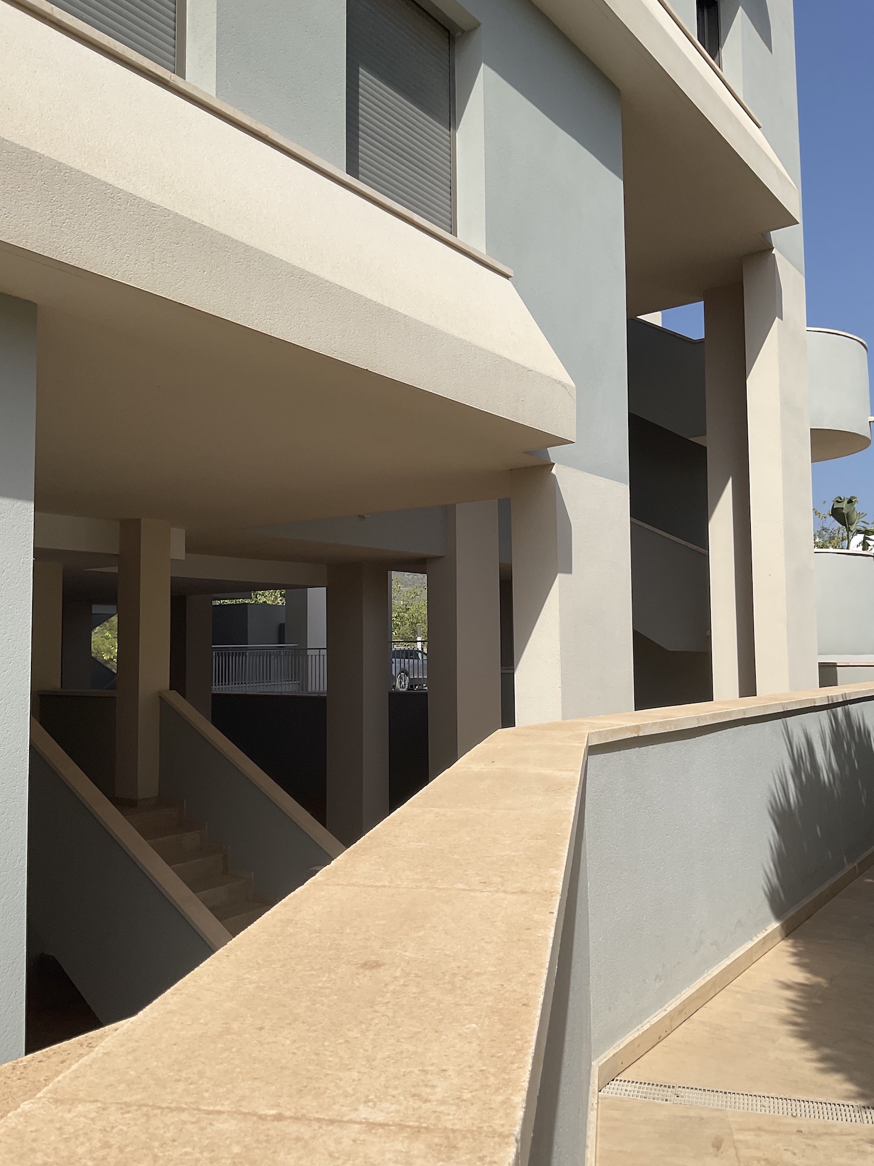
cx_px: 437
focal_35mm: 29
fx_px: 976
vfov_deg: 61.7
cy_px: 583
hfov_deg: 48.2
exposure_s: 1/3322
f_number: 1.8
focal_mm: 3
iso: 16
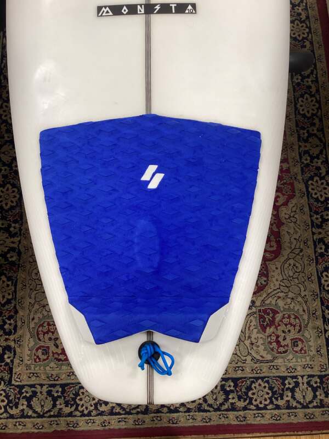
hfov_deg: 45.4
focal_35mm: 31
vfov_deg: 58.4
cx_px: 164
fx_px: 393
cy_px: 220
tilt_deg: -77.4
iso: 80
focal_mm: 3.3
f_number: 2.4
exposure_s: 1/60
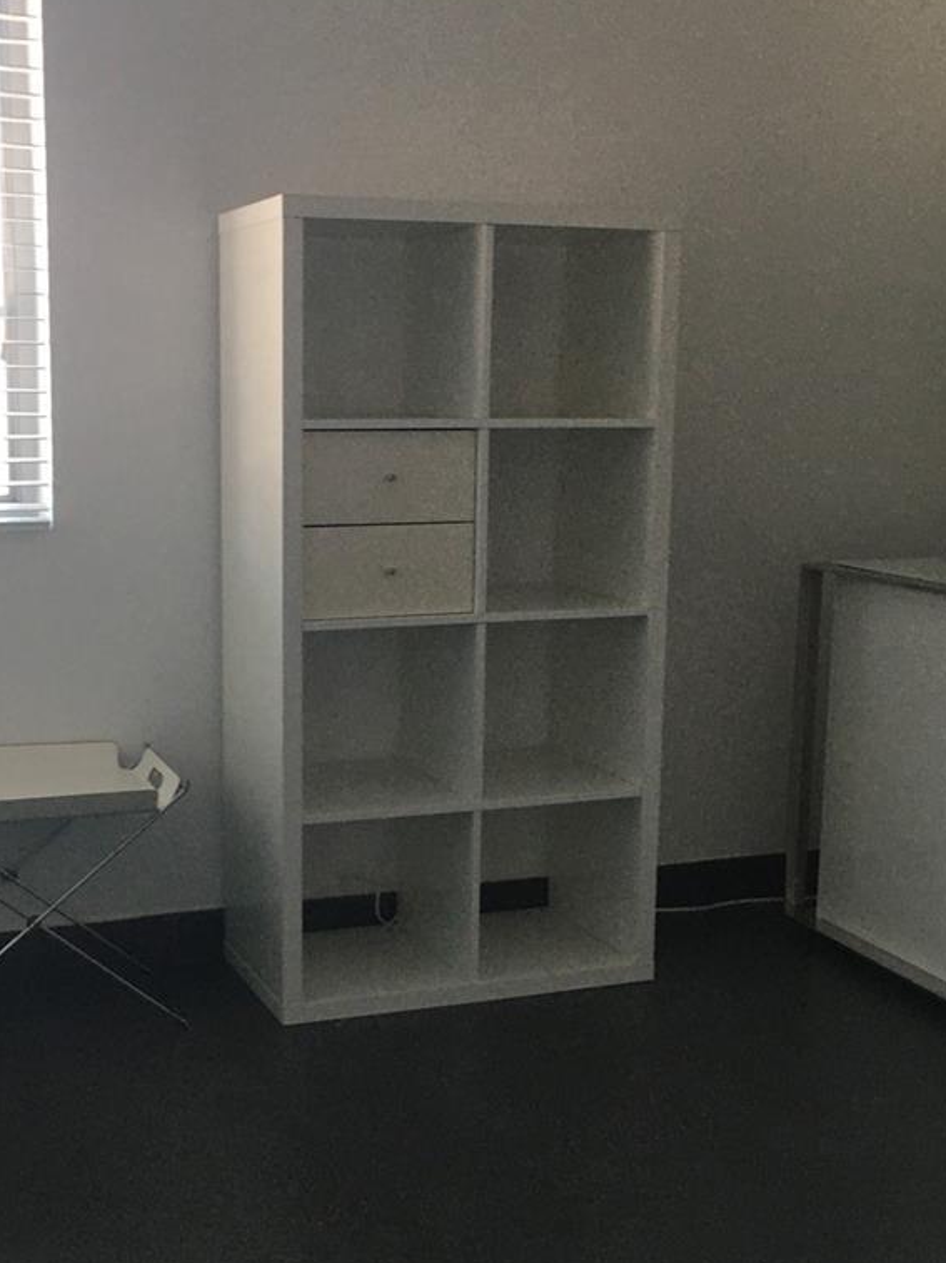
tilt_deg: -8.2
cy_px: 686
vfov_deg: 41.2
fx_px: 1678
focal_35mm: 46
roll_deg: -2.3
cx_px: 344
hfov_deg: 31.3
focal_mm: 4.15
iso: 40
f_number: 2.2
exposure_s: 1/30
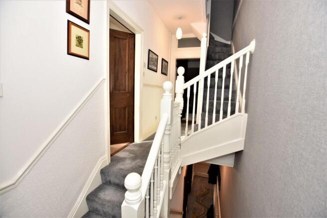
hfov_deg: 100.4
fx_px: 136
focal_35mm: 15
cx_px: 164
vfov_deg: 77.4
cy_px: 109
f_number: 4
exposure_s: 1/60
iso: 320
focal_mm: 10
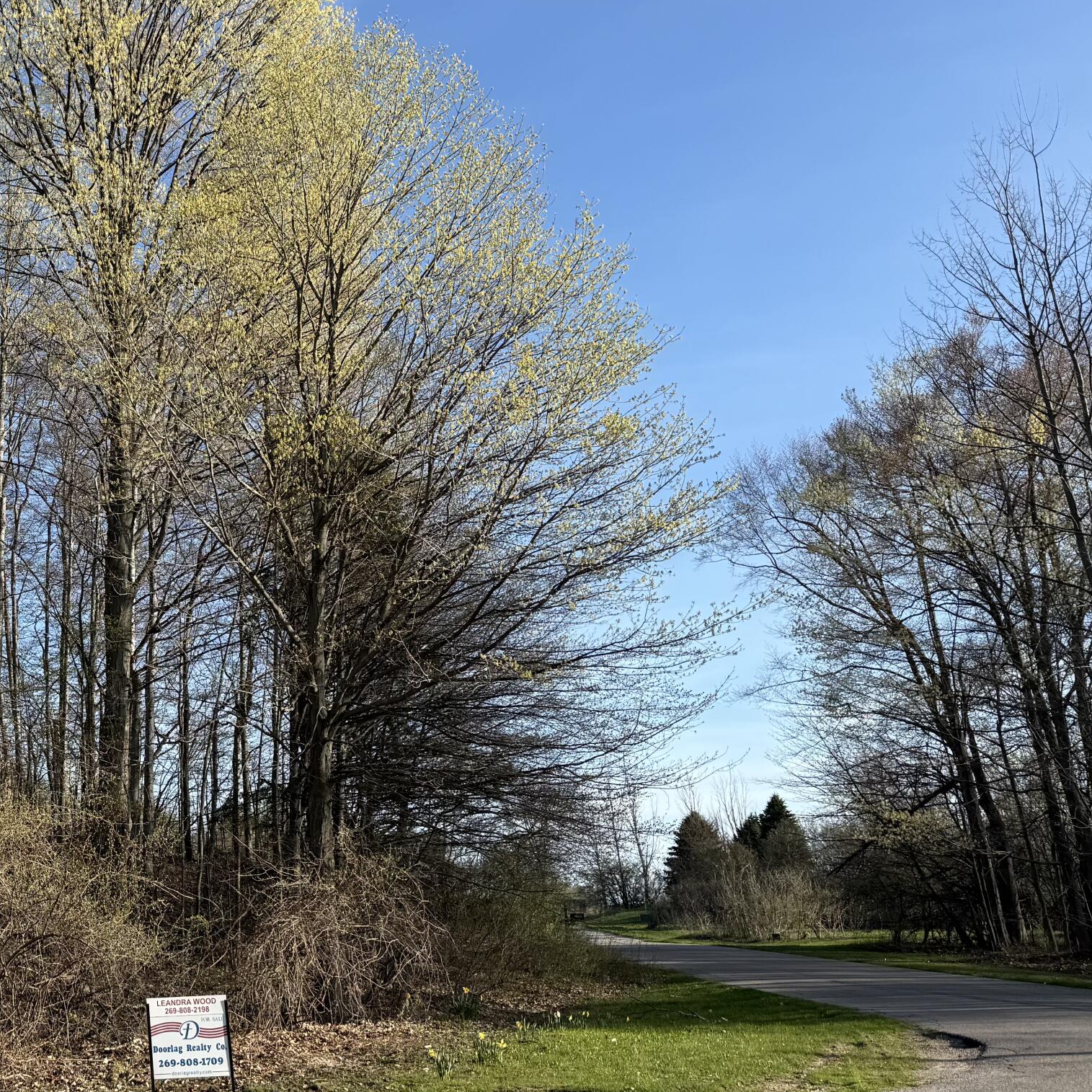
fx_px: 1499
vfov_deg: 40.0
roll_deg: +0.7
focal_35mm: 42
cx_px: 66
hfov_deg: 36.9
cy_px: 482
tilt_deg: +17.9
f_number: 1.78
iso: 80
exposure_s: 1/2370
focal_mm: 6.76
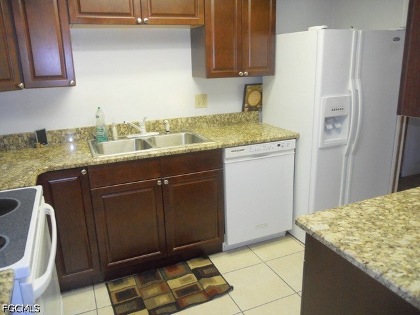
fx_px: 340
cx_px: 210
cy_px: 158
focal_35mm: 28
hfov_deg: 63.4
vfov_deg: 49.7
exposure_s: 1/50
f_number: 2.7
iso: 400
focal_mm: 5
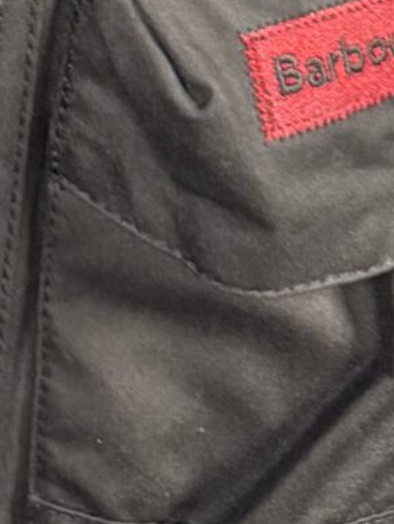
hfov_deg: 9.1
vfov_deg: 10.0
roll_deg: -1.3
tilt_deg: -13.7
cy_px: -958
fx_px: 2379
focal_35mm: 157
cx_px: -288
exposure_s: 1/50
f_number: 1.78
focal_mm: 6.76
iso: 800
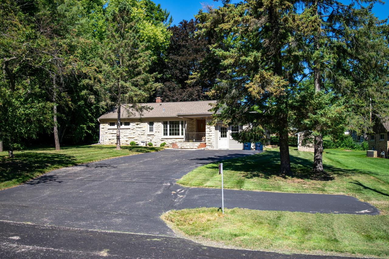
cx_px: 194
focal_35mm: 36
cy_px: 130
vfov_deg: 36.9
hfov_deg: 53.1
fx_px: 389
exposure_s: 1/1000
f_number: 4
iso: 100
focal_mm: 24
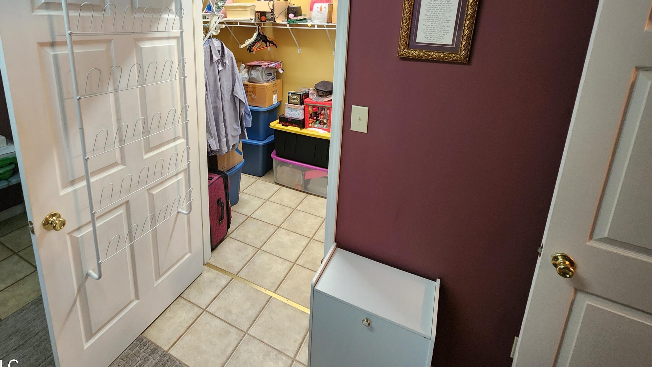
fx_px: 294
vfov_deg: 61.0
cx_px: 290
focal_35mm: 17
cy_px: 99
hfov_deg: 95.5
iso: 400
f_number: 2.2
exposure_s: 1/30
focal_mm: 2.2
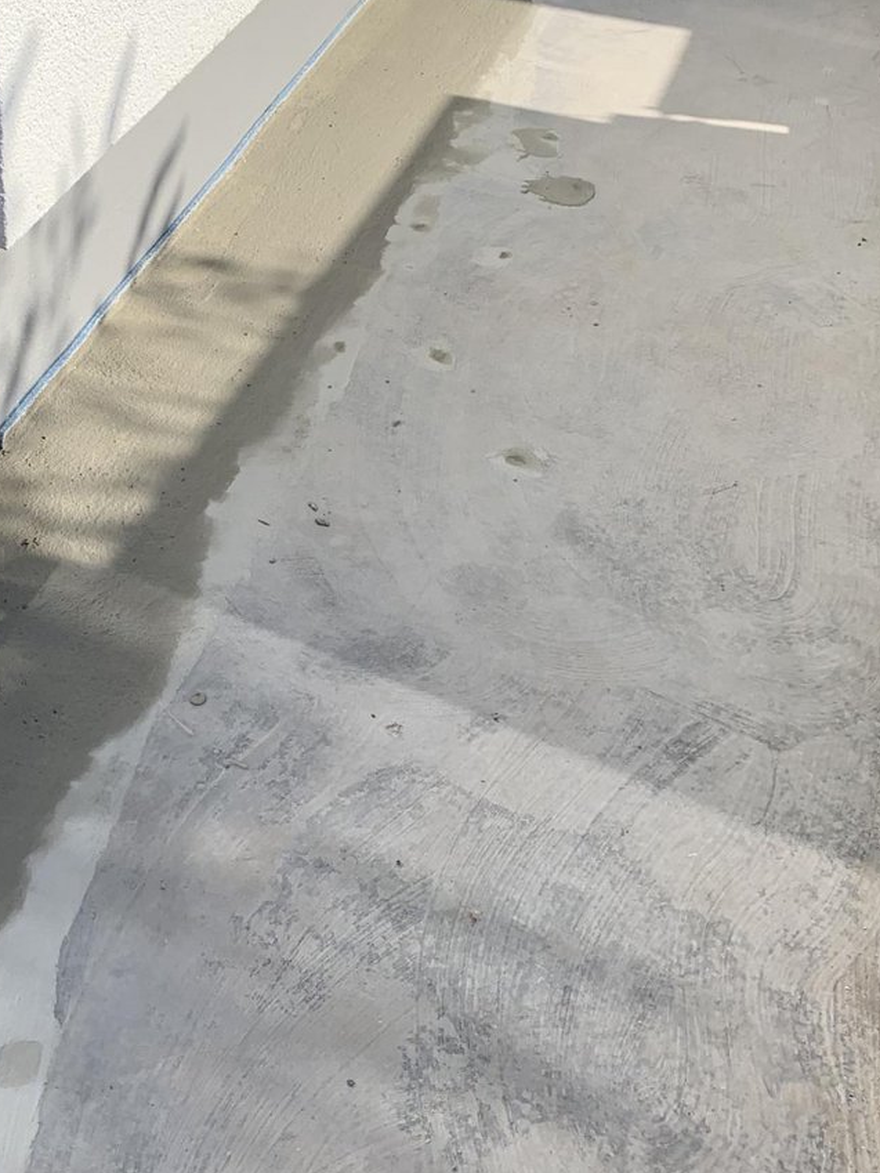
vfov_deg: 38.6
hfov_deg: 29.2
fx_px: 1660
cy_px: 414
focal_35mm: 49
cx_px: 214
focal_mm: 4.25
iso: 25
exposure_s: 1/2421
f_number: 1.8
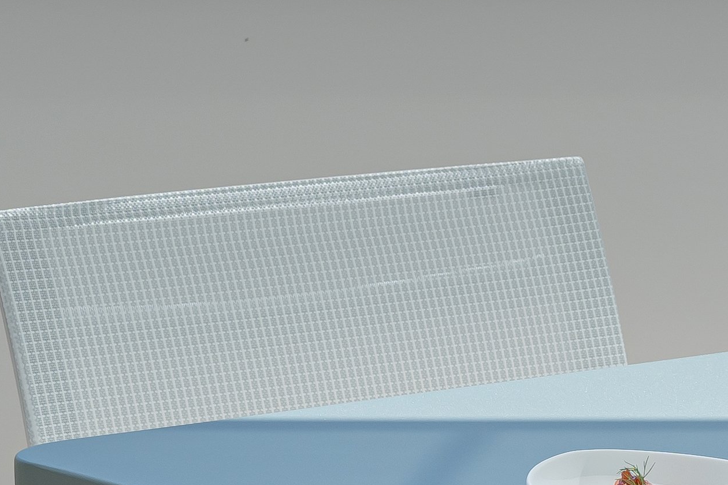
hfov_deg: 7.7
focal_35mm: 262
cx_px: 1111
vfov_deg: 5.2
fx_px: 5298
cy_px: 29
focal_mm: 55
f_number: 8
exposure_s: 1/640
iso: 100
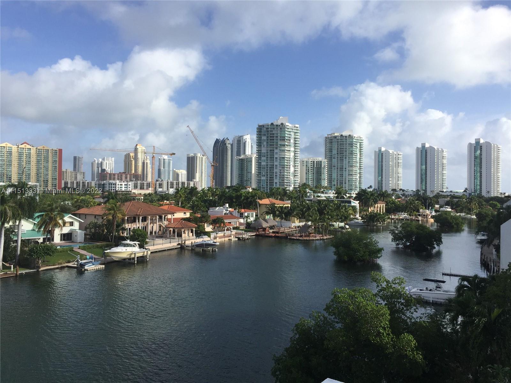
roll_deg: -1.3
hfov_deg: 61.7
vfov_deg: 48.2
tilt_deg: +1.3
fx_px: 428
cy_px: 192
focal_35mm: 29
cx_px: 256
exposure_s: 1/2198
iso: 32
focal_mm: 4.15
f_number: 2.2
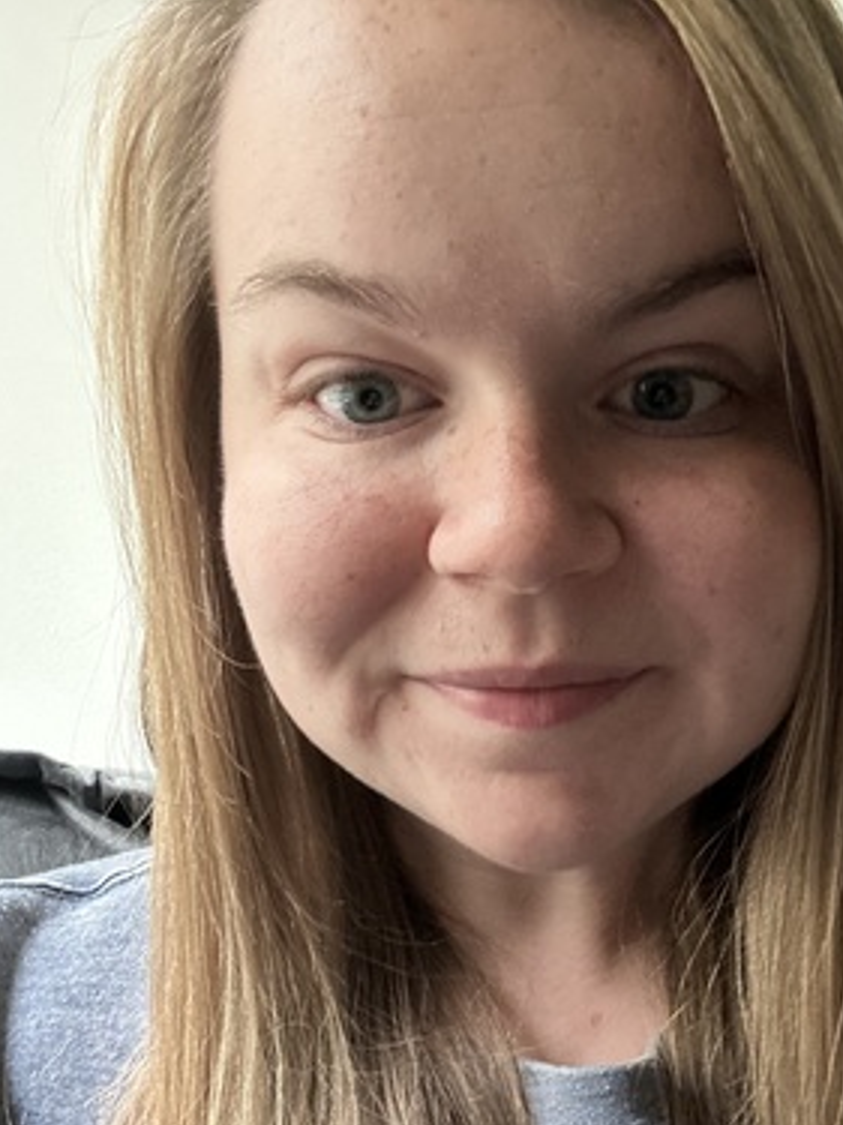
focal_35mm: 40
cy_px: 747
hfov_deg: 35.7
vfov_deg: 46.1
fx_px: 1300
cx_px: 532
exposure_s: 1/32
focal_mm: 2.69
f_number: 1.9
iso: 400
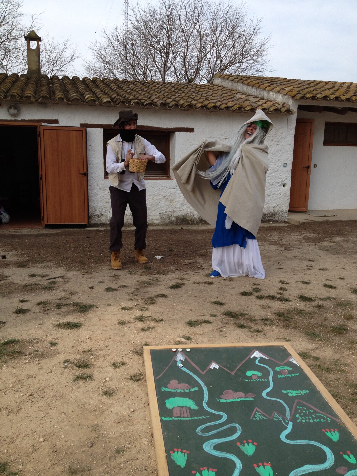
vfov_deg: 52.6
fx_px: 481
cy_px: 238
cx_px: 178
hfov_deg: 40.7
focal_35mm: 35
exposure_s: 1/1176
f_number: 2.4
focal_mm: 4.28
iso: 50
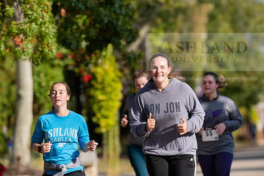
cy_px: 88
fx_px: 2200
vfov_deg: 4.6
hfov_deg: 6.9
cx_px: 132
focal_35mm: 300
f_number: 5
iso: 250
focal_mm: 300
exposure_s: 1/800
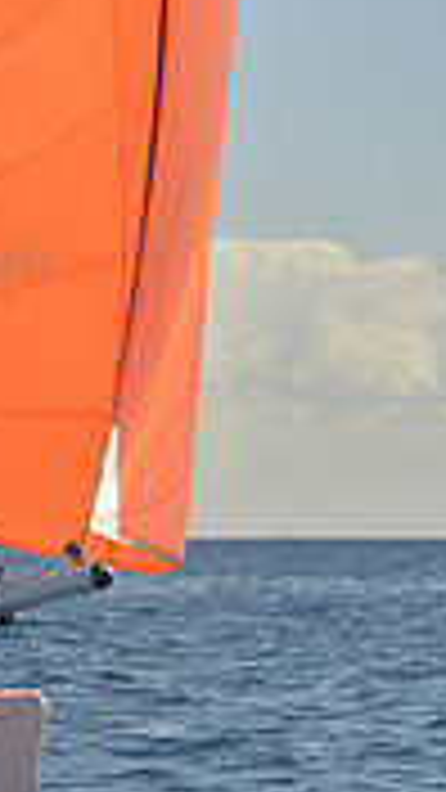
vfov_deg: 8.9
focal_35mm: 242
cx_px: -815
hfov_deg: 4.8
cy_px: 619
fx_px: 5088
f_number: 5.6
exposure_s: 1/640
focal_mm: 70
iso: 200
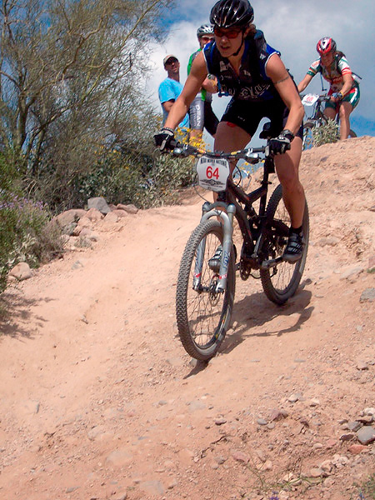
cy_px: 250
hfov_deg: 13.7
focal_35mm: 108
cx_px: 188
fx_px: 1560
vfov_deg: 18.2
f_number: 6.7
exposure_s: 1/1000
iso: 80
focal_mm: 18
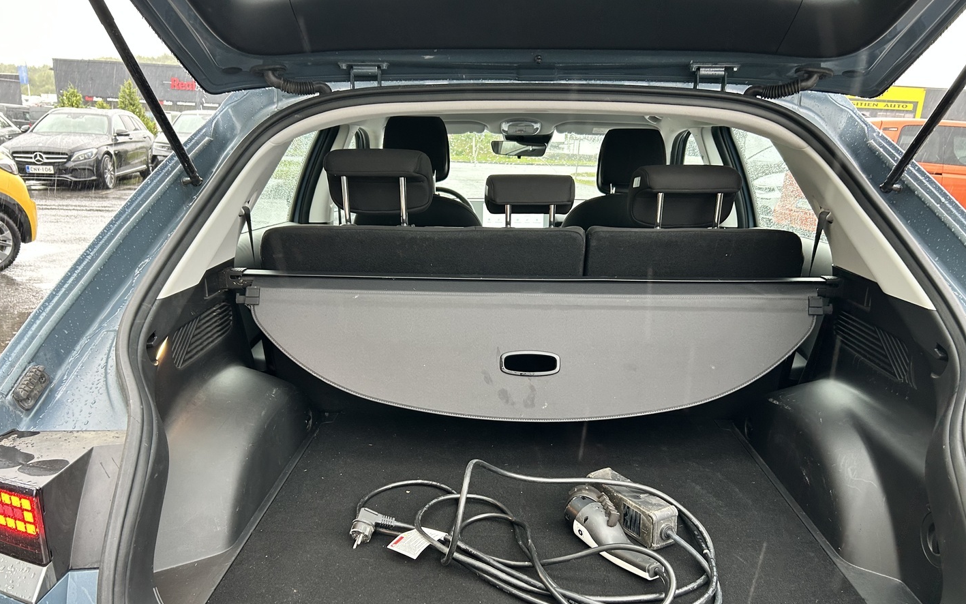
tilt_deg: -16.0
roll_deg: -2.9
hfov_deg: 66.5
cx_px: 483
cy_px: 357
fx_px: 737
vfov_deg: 44.4
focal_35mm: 28
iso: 125
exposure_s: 1/41
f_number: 1.5
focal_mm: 5.7
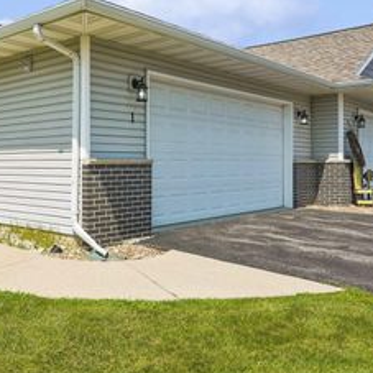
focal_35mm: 30
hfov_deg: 50.6
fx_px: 366
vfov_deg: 53.4
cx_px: 72
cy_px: 139
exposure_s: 1/1250
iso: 400
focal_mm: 16
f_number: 9
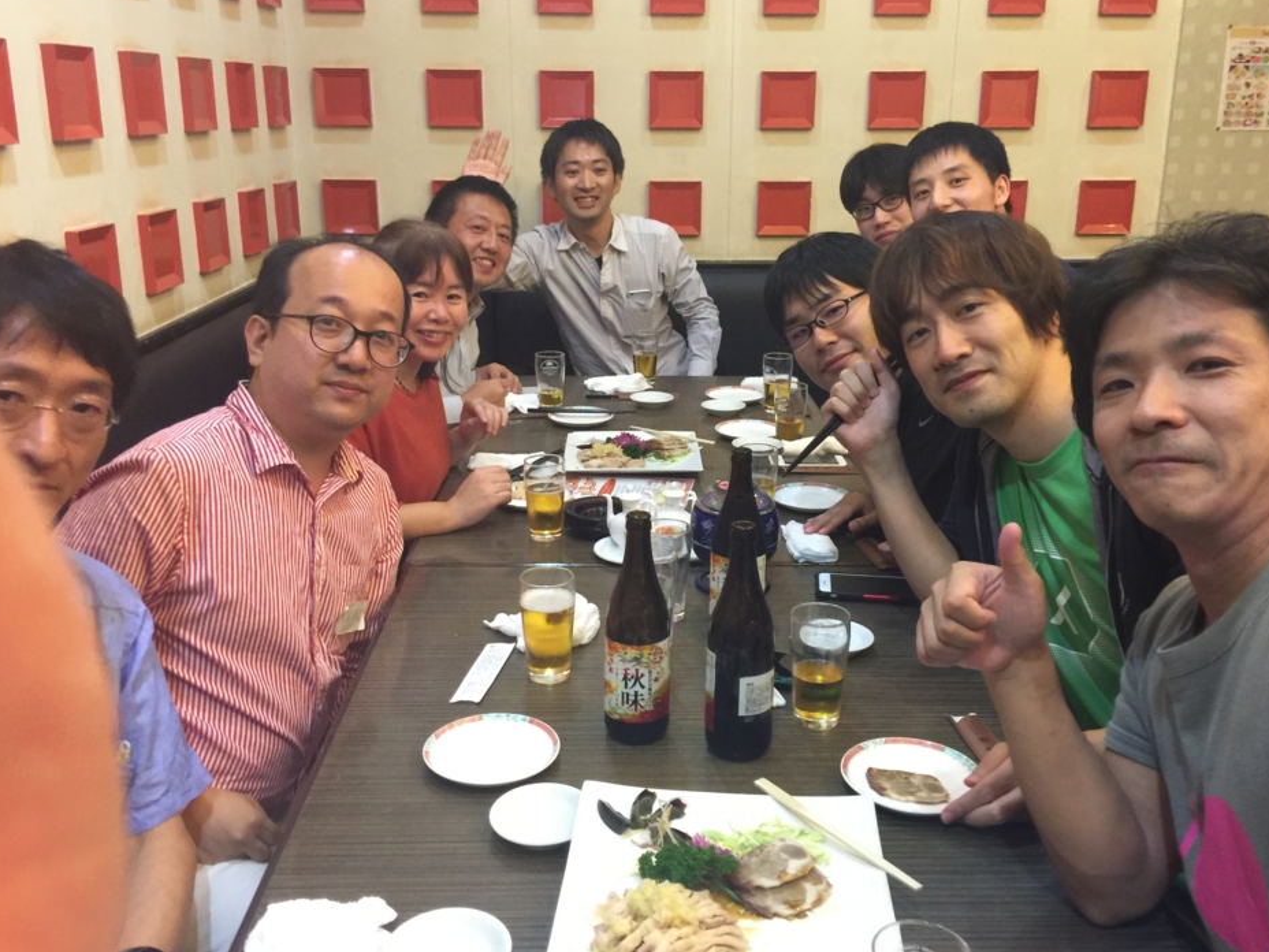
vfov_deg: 44.1
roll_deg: -1.6
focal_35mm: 32
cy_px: 450
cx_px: 644
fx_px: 1173
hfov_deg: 56.8
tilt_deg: -14.6
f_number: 2.2
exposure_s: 1/4
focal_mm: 4.15
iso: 80
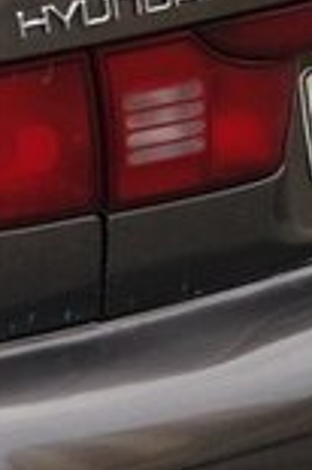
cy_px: -26
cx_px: -394
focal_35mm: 146
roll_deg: +3.6
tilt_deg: -17.6
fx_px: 1902
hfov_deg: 8.7
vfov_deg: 13.8
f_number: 2.4
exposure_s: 1/521
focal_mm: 4.12
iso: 50
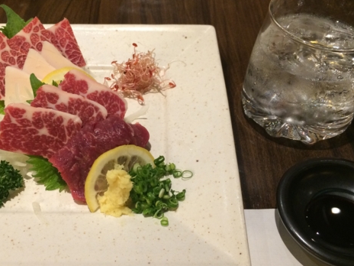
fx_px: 409
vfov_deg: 35.9
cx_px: 142
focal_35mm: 40
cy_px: 144
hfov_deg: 46.5
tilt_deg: -49.1
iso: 160
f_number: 2.2
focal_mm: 4.15
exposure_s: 1/30
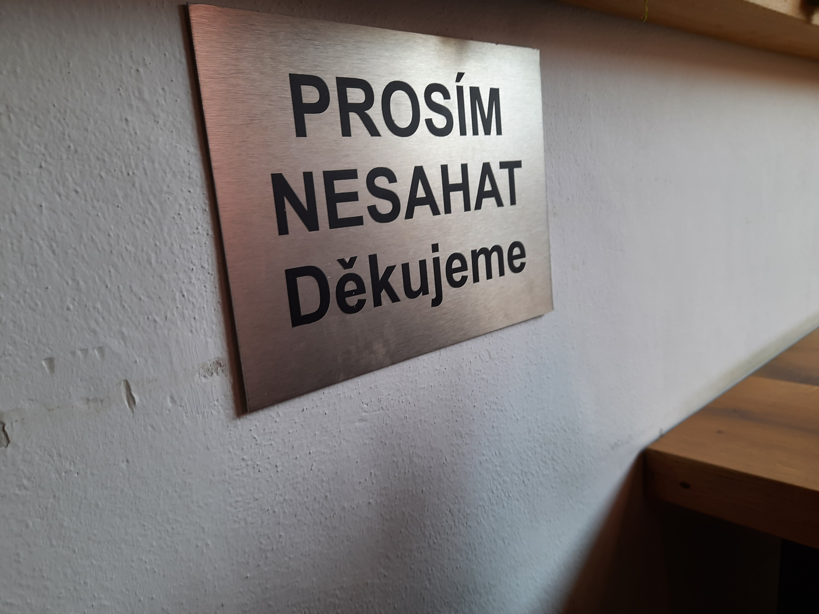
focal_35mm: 25
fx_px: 591
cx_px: 410
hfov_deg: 69.4
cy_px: 307
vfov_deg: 54.9
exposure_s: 1/50
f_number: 2
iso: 40
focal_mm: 4.6
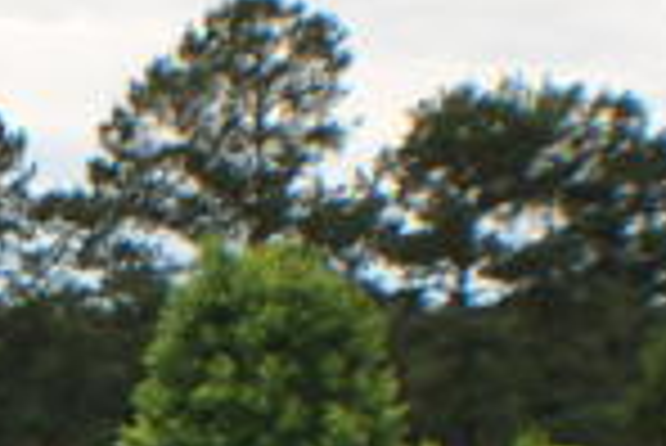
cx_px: -526
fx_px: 8426
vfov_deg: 3.0
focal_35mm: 455
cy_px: 577
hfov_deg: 4.5
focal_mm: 50
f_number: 10
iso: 100
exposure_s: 1/200
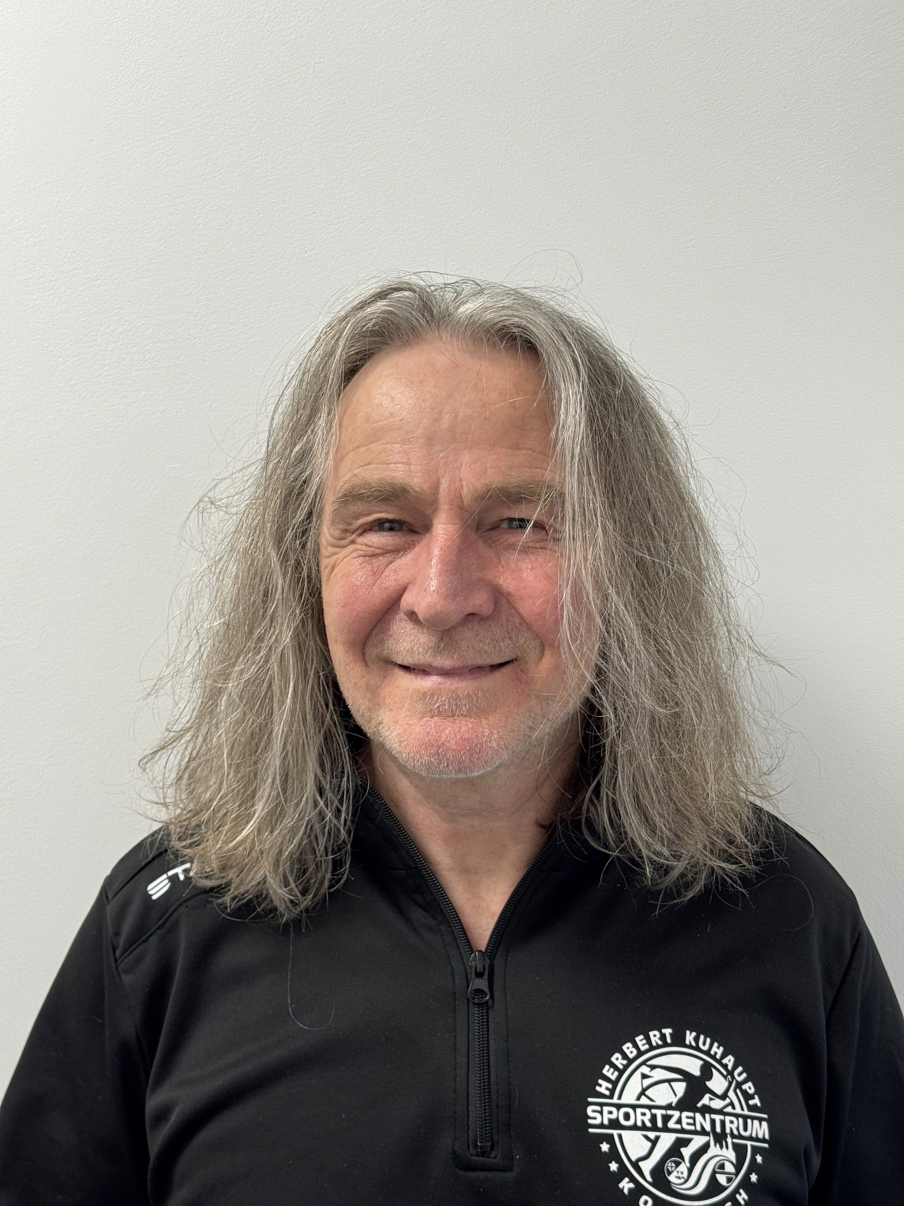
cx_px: 452
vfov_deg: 39.7
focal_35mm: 48
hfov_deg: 30.3
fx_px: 1671
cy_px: 603
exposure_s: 1/50
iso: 64
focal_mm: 6.76
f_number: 1.78
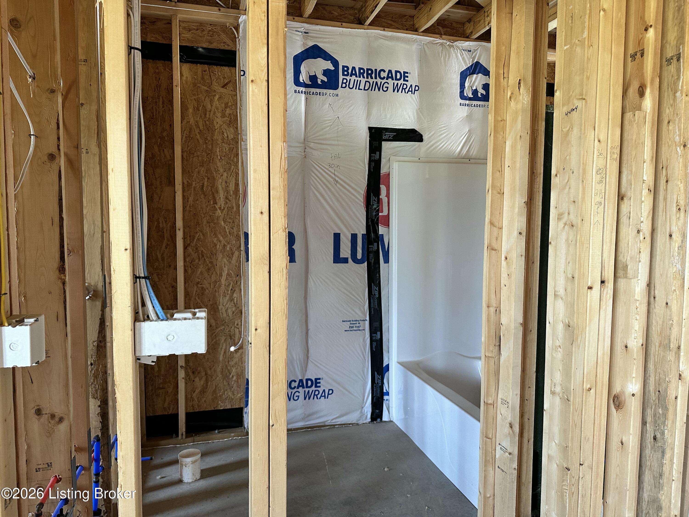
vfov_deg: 56.8
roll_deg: -0.5
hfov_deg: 71.6
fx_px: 478
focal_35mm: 24
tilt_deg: -4.0
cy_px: 258
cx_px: 344
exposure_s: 1/75
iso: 250
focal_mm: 6.86
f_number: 1.78
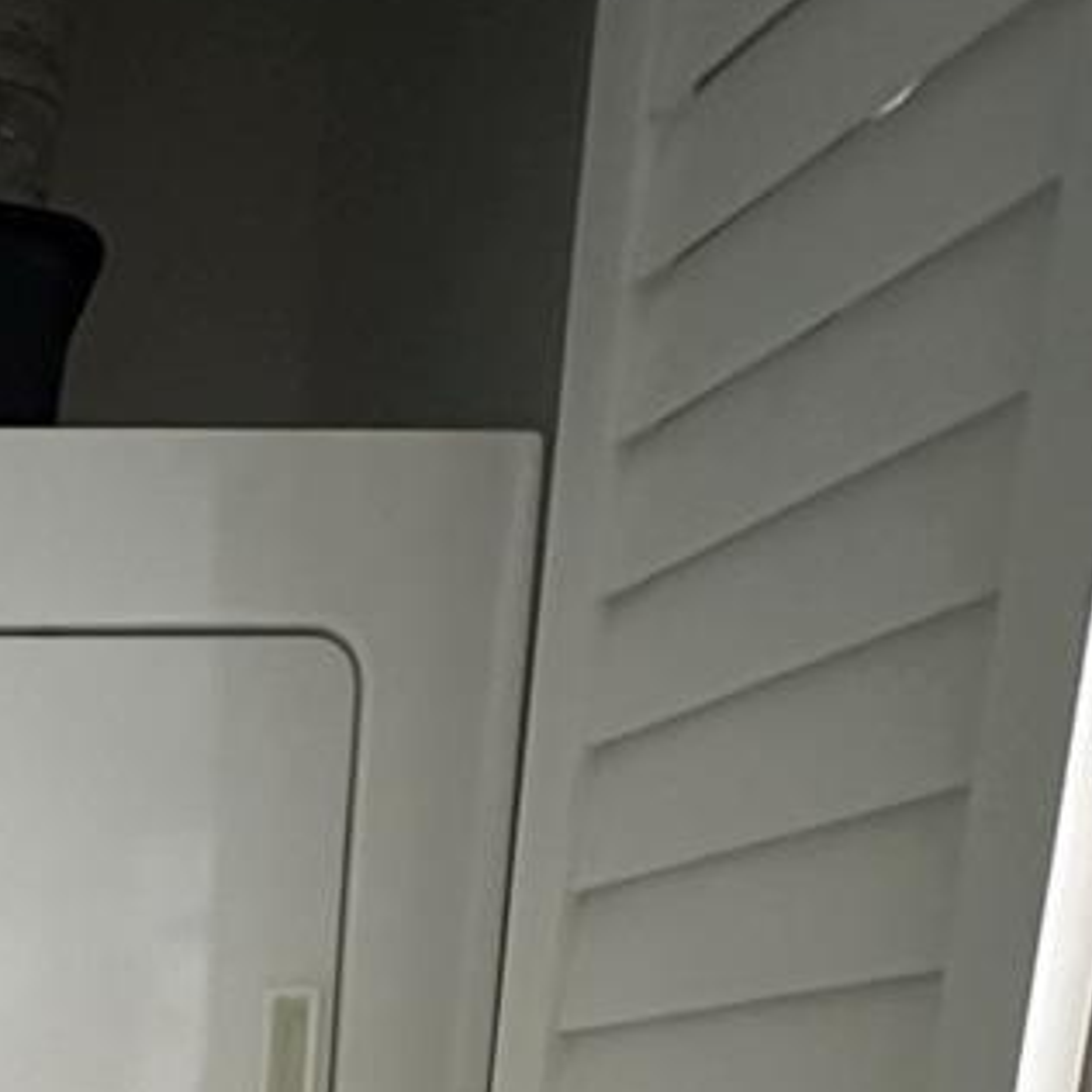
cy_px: 1579
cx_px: -339
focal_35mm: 47
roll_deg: -0.9
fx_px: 1677
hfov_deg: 29.0
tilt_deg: -11.2
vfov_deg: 27.1
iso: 1000
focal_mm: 2.22
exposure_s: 1/40
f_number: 2.2
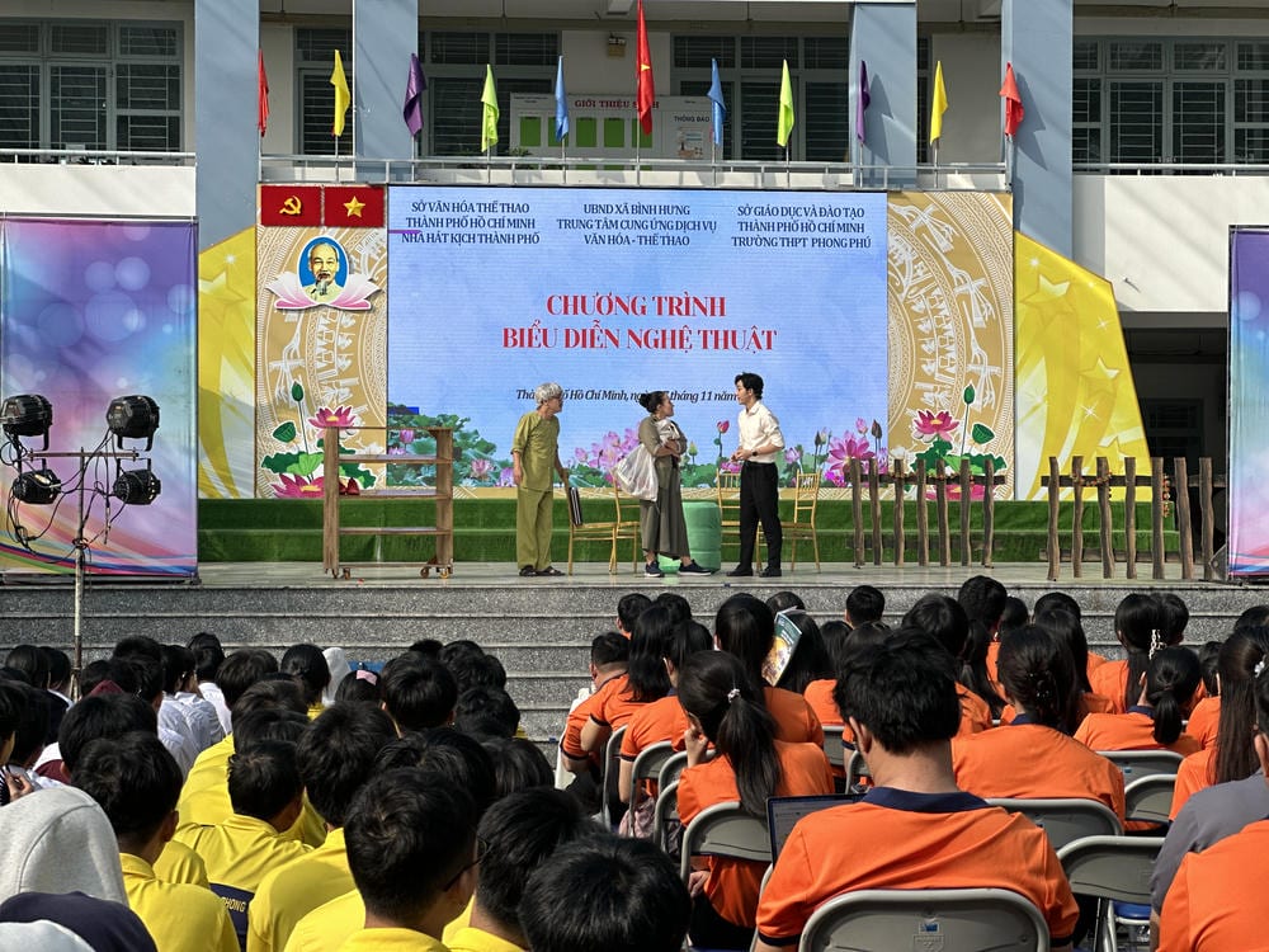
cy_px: 476
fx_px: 2823
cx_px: 634
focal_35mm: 77
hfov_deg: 25.3
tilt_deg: +3.4
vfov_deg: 19.1
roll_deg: -0.7
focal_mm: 9
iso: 25
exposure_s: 1/144
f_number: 2.8
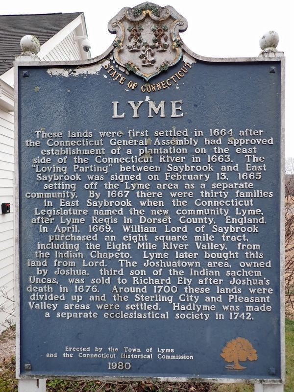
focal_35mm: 25
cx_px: 147
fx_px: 283
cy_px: 196
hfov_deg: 54.9
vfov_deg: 69.4
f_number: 2
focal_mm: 4.5
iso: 100
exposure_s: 1/200
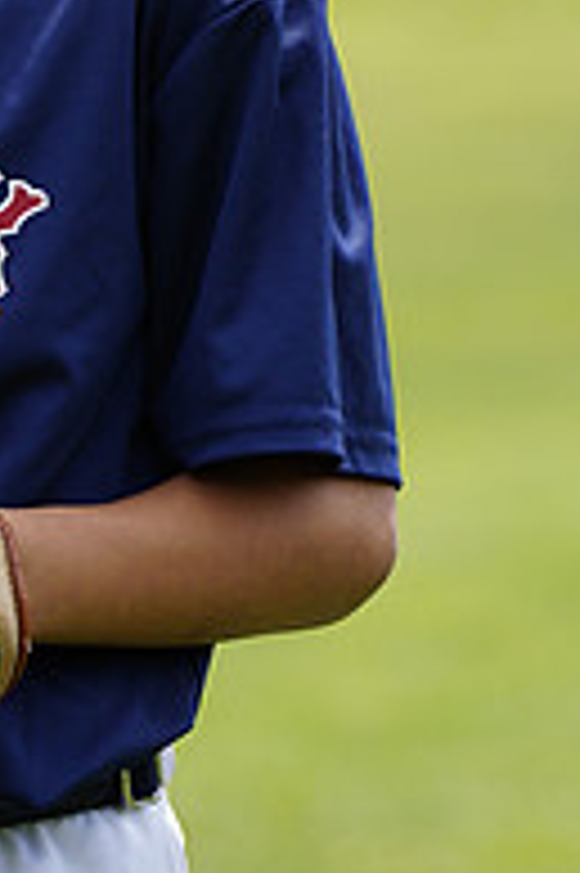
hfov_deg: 2.3
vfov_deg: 3.4
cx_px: -146
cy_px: -171
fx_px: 14501
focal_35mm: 599
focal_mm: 200
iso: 100
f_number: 6.3
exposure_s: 1/250
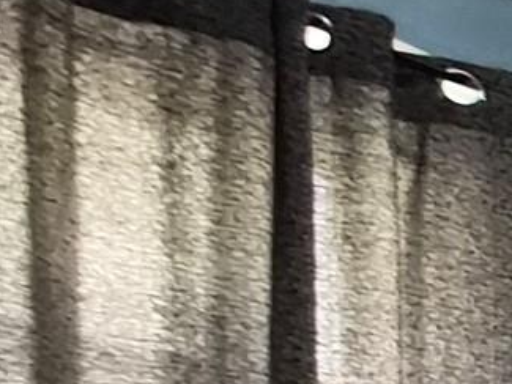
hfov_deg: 10.9
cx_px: 1608
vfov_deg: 14.8
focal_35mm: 82
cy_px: 762
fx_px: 1213
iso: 1000
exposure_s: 1/50
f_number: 2.2
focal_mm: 1.7
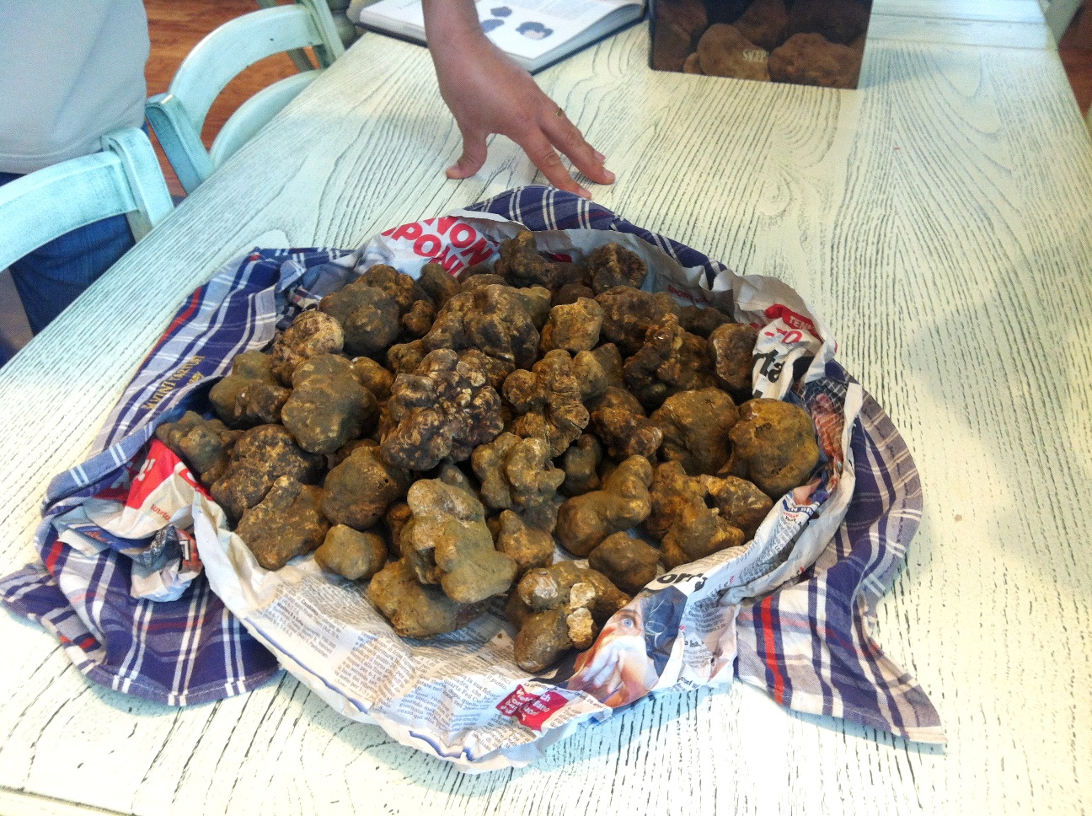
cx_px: 546
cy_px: 408
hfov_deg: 52.7
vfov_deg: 40.6
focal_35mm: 35
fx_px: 1102
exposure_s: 1/40
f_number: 2.8
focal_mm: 3.85
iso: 100
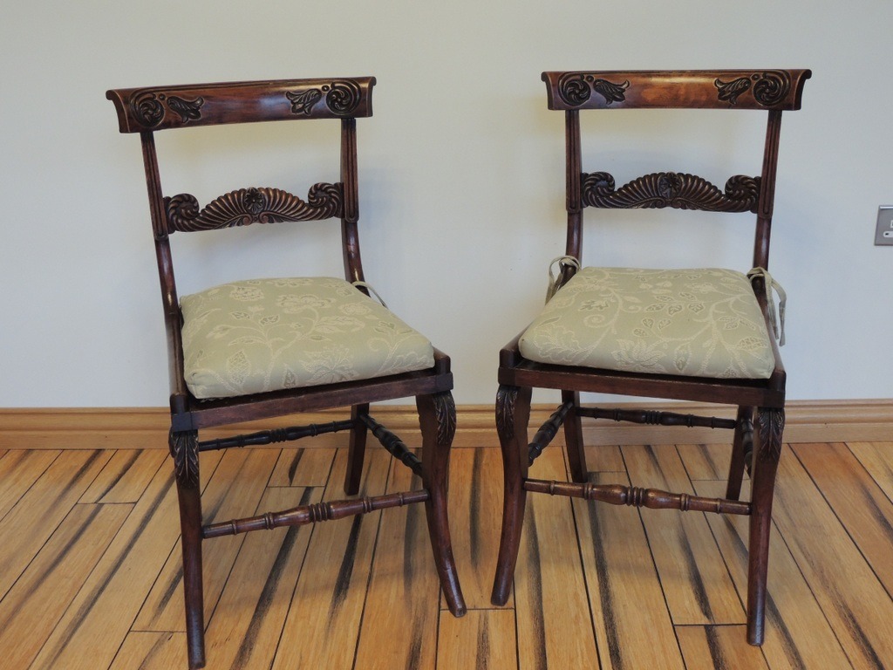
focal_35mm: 40
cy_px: 335
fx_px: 1032
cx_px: 446
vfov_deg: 36.0
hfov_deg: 46.8
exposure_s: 1/50
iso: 360
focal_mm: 7.1
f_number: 3.3
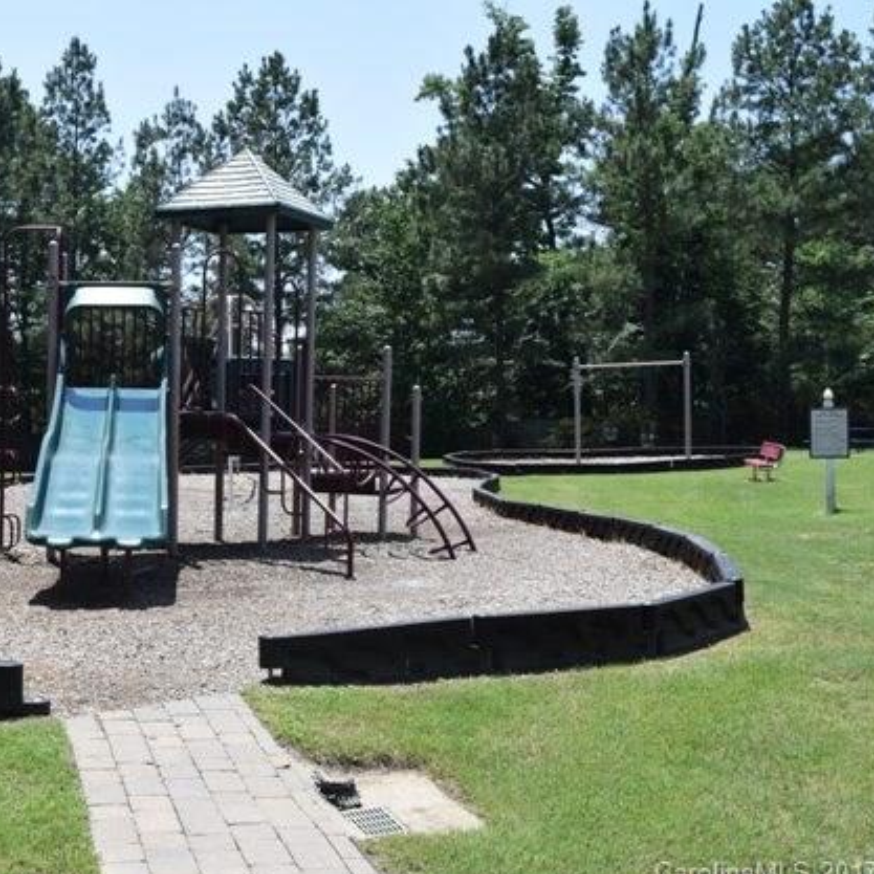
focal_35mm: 47
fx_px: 1343
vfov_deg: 36.1
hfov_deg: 35.3
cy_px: 445
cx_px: 224
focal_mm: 24
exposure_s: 1/320
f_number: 9
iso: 200
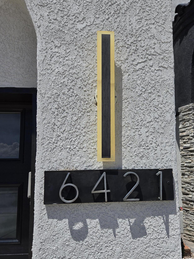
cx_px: 118
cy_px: 151
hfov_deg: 49.4
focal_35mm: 28
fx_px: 209
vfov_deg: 63.0
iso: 25
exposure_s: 1/3550
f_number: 1.8
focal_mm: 5.4
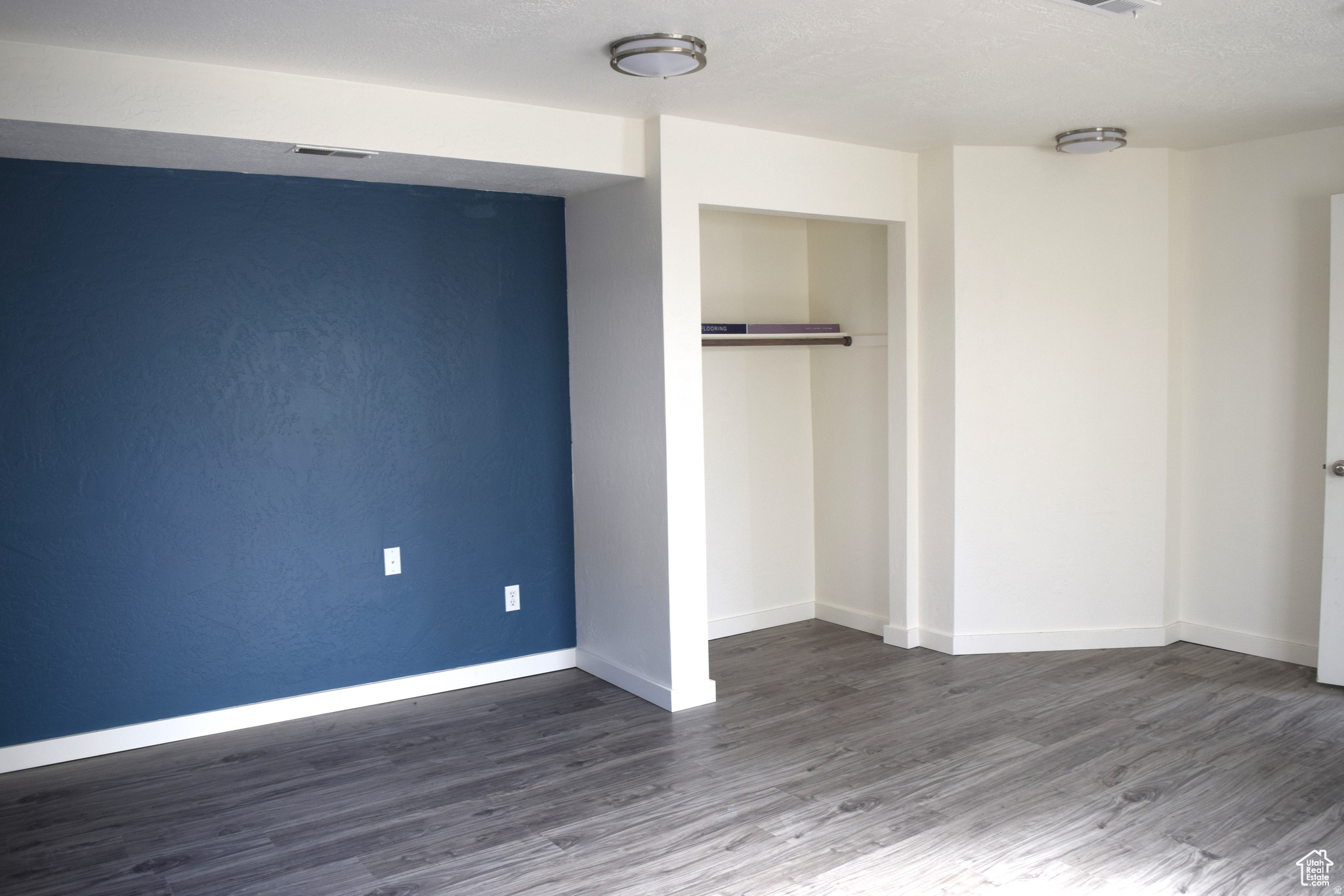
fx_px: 1008
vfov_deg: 47.9
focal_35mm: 27
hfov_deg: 67.4
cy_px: 448
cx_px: 672
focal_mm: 18
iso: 400
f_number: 5.6
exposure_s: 1/125
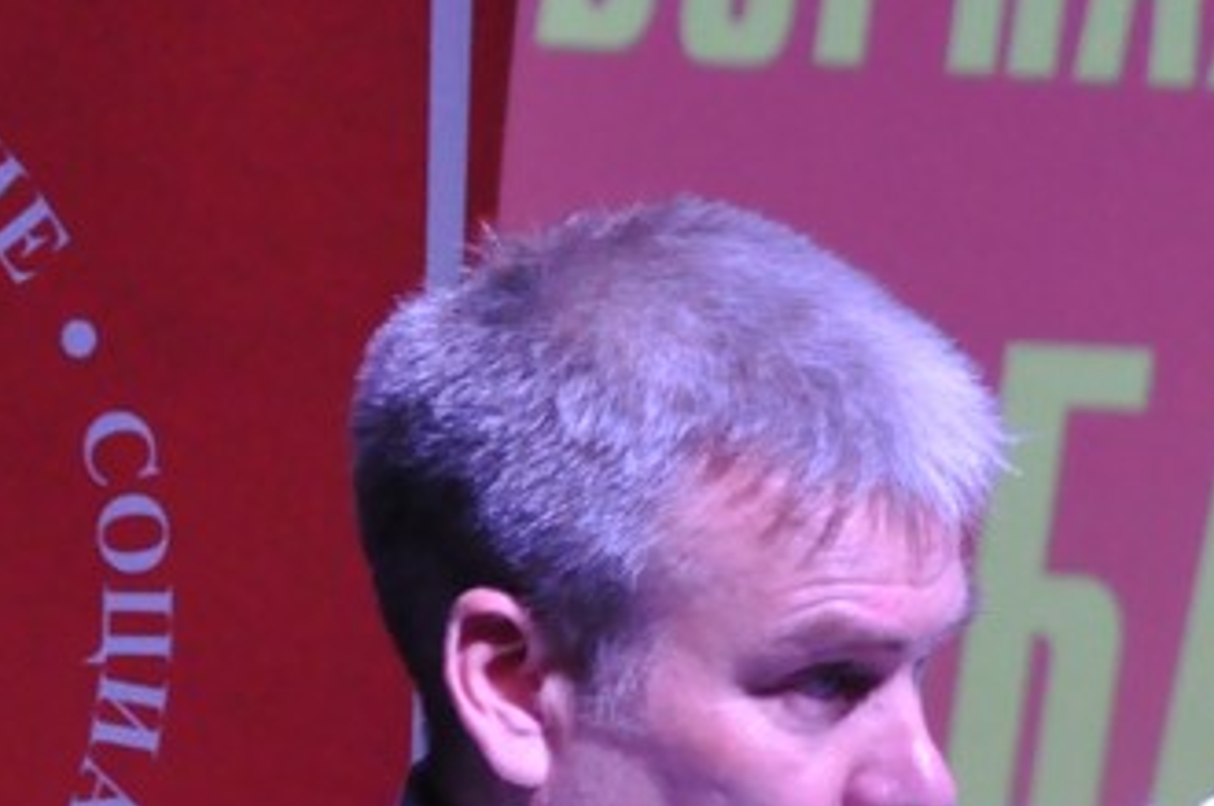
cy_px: 810
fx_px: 18579
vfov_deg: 2.5
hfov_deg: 3.7
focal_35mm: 552
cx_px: 1096
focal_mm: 105
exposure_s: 1/125
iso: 3200
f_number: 6.3
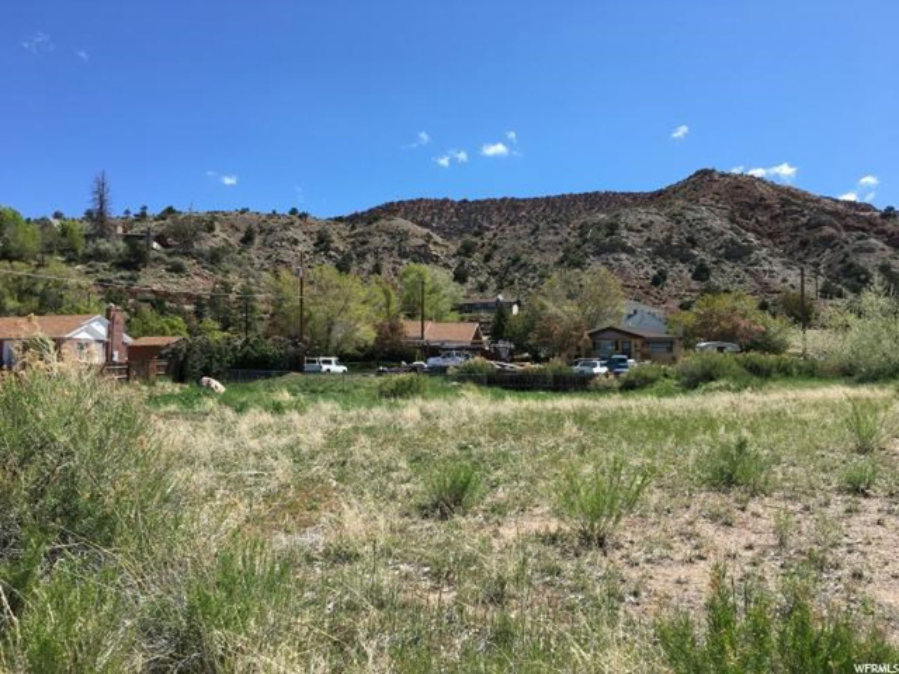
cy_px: 337
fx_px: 753
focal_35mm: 29
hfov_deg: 61.7
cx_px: 450
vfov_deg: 48.2
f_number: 2.2
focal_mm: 4.15
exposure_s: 1/1221
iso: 25
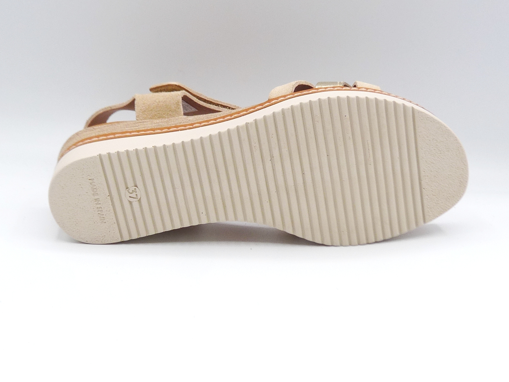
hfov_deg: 37.5
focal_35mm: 51
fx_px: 750
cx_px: 245
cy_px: 185
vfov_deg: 28.6
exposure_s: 1/160
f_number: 4
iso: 100
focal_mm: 4.8
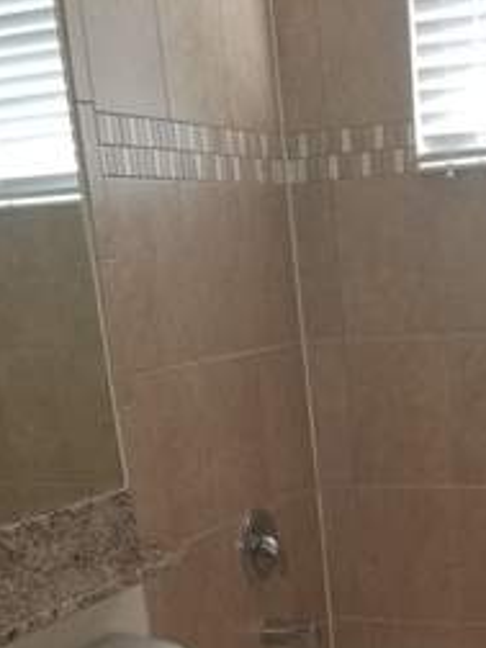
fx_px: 1235
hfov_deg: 21.9
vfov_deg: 27.0
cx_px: 404
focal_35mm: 66
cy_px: 715
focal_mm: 4.3
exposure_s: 1/24
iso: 100
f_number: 1.7
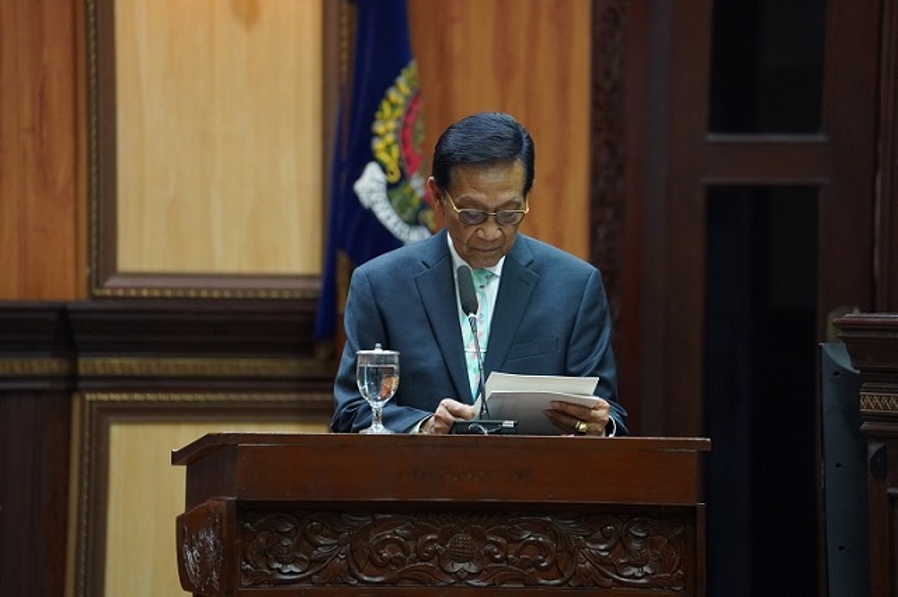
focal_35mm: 345
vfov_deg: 4.0
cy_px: 298
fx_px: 8601
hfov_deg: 6.0
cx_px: 449
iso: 5000
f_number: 6.3
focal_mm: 345
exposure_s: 1/30
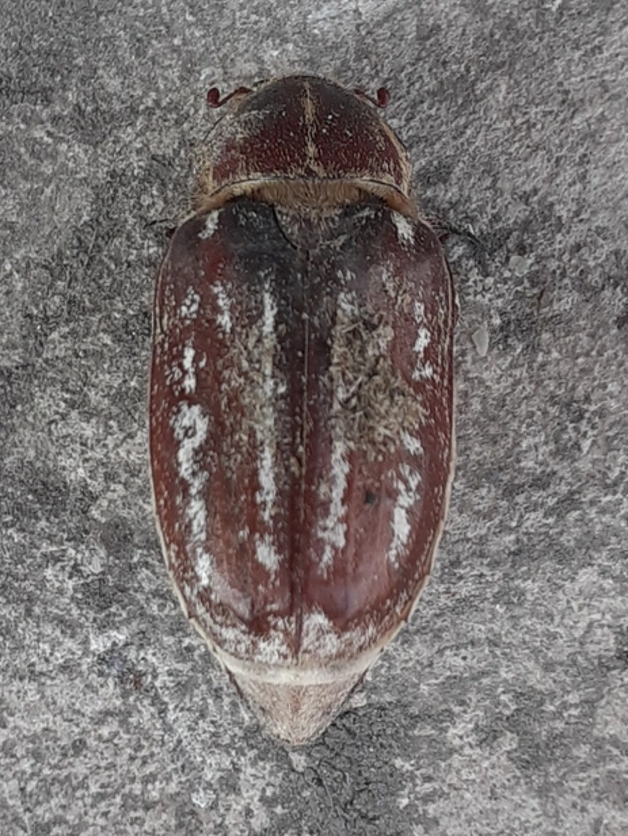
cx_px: 304
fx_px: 677
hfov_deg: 49.8
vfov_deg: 63.4
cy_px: 412
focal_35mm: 28
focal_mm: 3.6
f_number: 1.9
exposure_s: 1/114
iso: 40
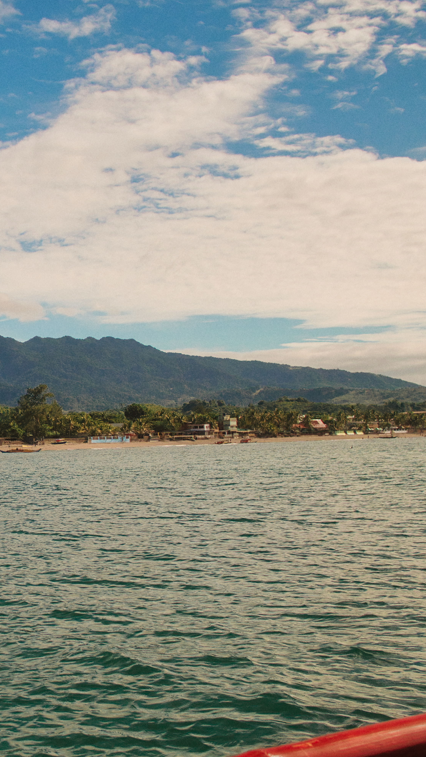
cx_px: -49
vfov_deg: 36.6
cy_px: 378
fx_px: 1144
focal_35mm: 57
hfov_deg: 20.1
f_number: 4.5
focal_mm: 24
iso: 320
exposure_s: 1/4000
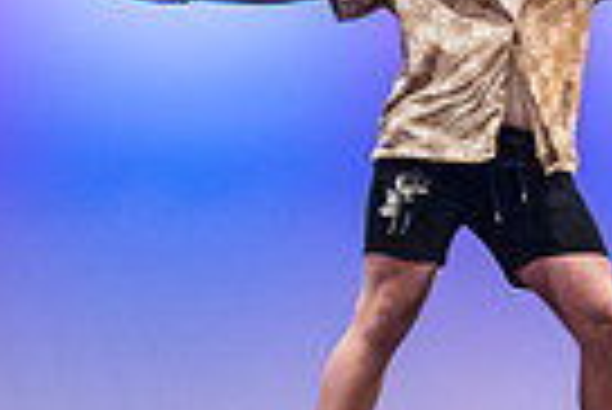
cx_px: 490
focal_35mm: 115
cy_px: -146
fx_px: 1957
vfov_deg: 11.6
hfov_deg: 17.6
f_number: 3.2
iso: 4000
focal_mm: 27
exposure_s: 1/400
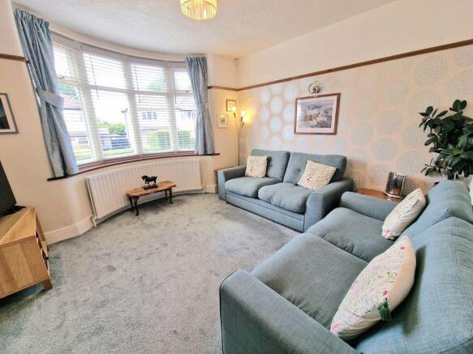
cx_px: 236
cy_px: 177
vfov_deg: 89.9
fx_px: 178
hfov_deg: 106.2
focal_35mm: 13
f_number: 2.2
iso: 64
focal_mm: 2.2
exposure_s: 1/100
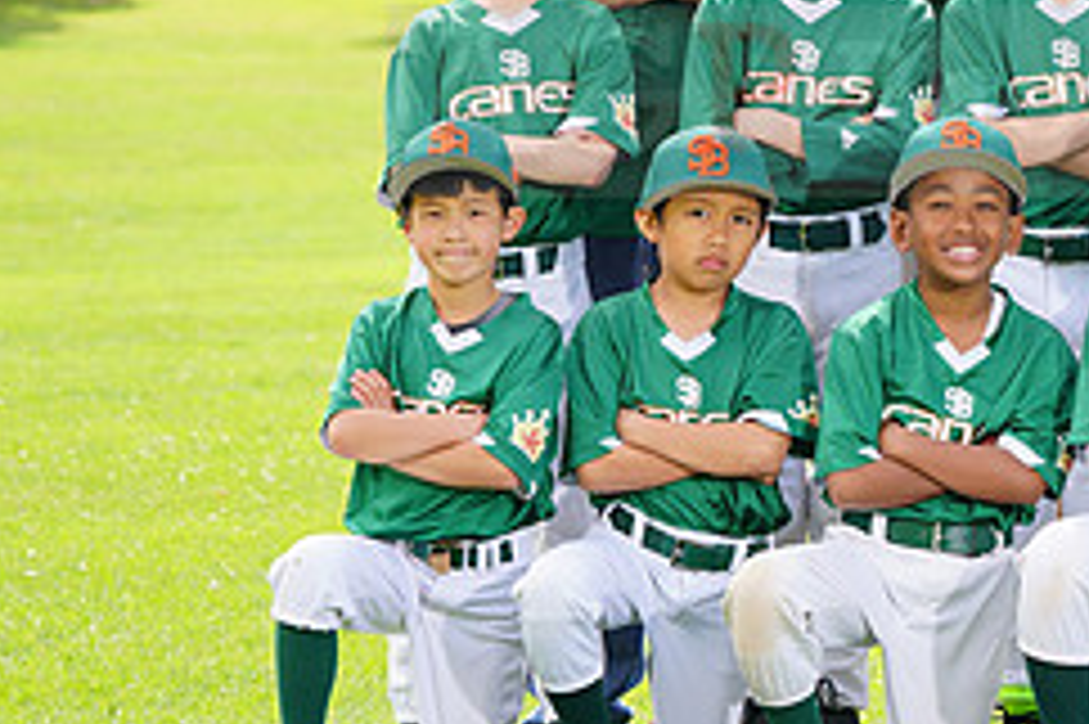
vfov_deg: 5.7
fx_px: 7255
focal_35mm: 240
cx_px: 1143
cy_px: 65
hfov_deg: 8.5
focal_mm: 100
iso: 100
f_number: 5.6
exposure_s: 1/250
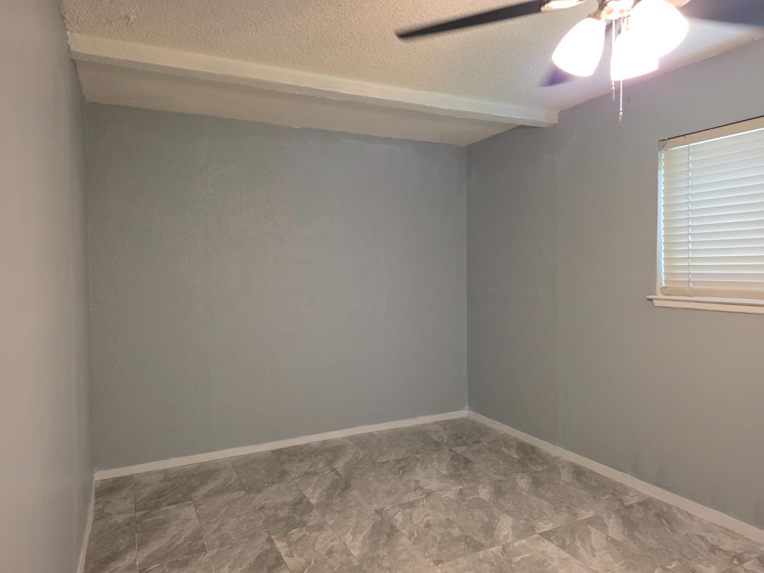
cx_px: 382
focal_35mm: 23
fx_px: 508
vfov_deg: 58.9
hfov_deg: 73.9
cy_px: 286
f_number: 1.7
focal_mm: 6.25
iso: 500
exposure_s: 1/120
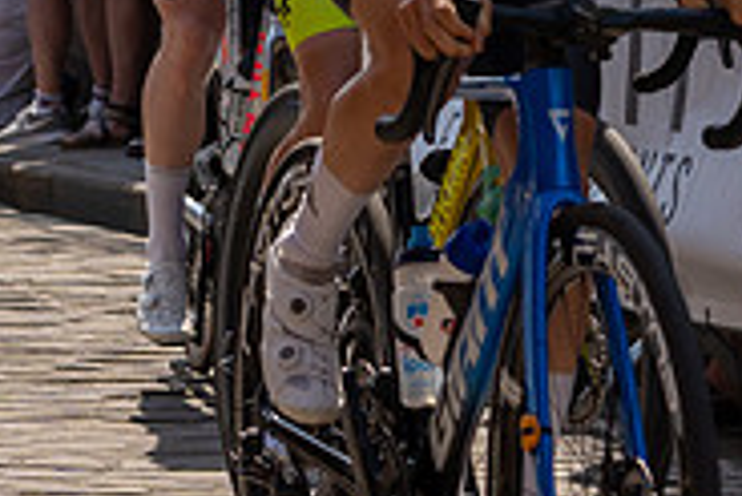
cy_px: -463
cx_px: -546
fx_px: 6642
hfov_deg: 6.3
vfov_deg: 4.2
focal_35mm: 322
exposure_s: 1/1600
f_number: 4
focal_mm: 62
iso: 160
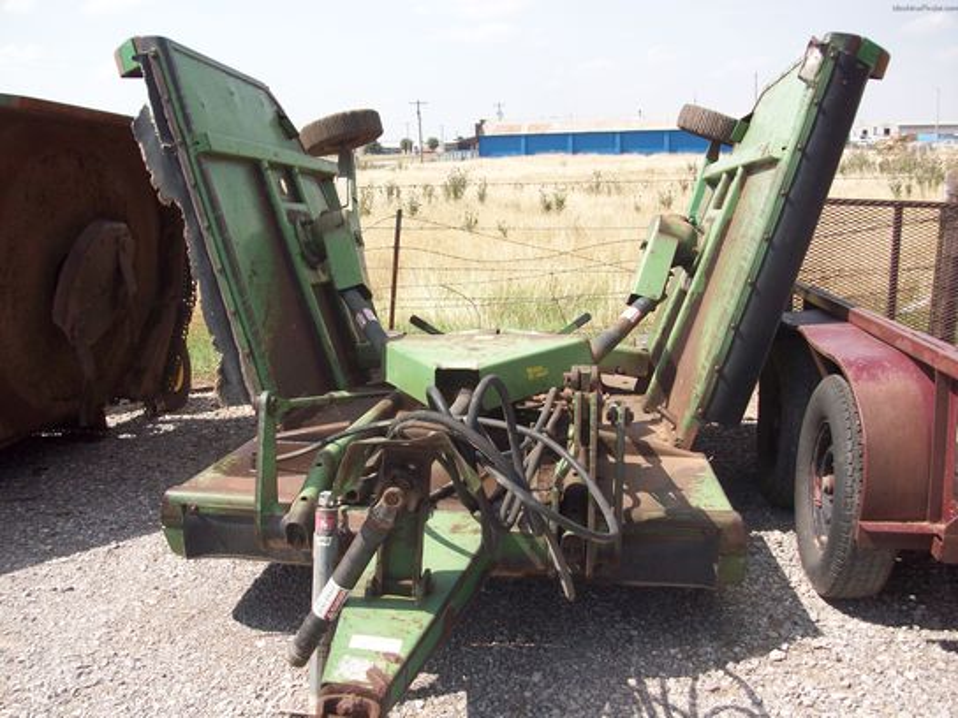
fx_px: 941
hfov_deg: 54.0
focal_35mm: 34
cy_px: 359
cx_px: 479
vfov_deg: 41.8
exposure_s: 1/745
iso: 64
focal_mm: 5.7
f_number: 2.8
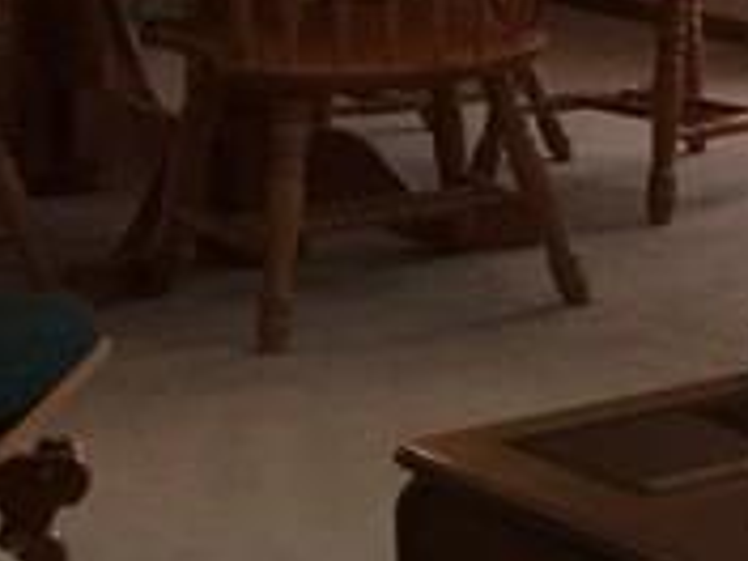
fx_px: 3652
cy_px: -47
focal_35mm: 169
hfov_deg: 9.5
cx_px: 2134
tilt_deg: -7.5
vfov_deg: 8.7
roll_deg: -2.0
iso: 40
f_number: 2.2
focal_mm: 4.15
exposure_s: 1/30
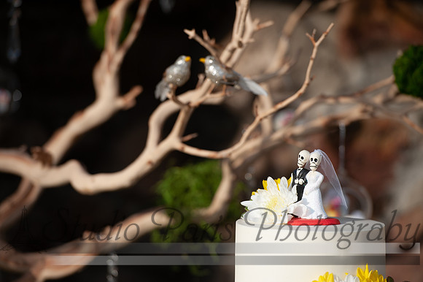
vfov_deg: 6.9
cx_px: 212
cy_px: 141
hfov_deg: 10.3
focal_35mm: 200
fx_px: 2349
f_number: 3.5
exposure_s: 1/2000
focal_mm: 200
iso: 200
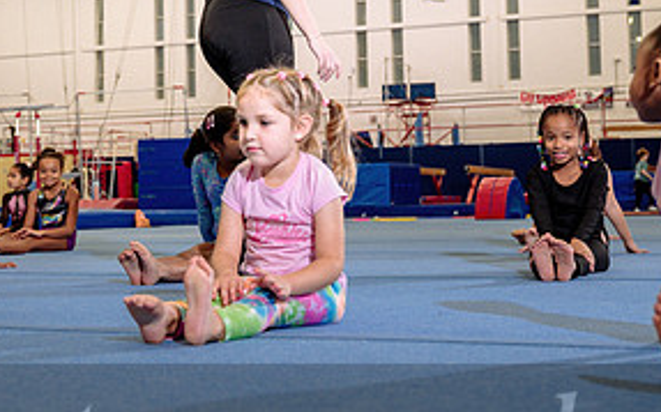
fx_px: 1278
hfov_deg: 28.8
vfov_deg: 18.3
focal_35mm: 71
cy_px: 125
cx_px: 225
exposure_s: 1/160
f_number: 3.5
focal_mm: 33.5
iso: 800
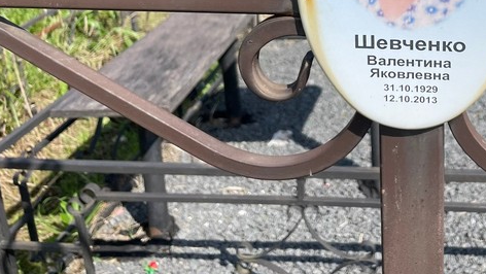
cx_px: 401
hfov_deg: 40.8
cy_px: -19
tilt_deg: -14.8
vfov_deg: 23.6
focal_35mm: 48
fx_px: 619
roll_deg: +2.7
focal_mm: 4.2
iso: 32
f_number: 1.6
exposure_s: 1/3509
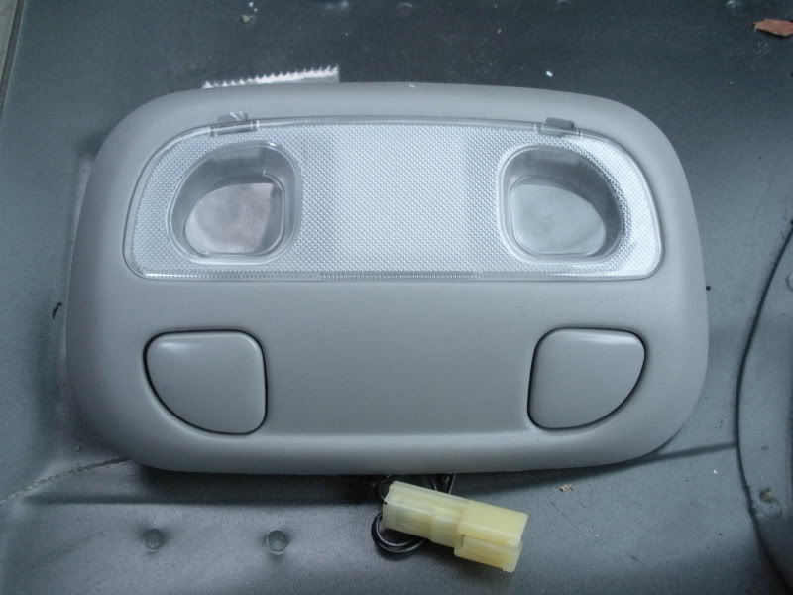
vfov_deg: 39.7
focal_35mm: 36
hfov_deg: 51.4
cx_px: 396
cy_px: 298
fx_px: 825
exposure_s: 1/23
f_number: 3.5
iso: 400
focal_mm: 6.3
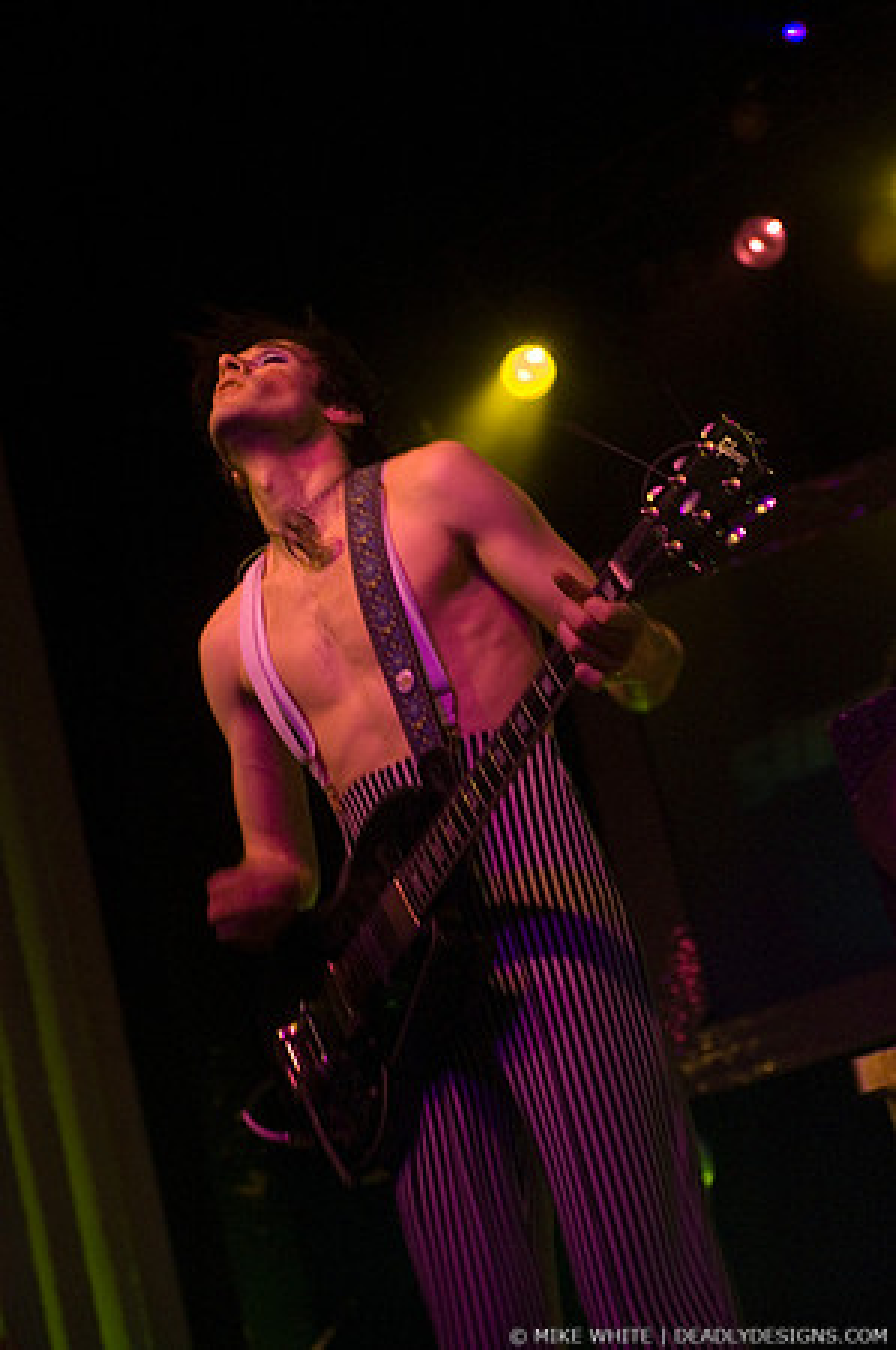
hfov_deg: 22.6
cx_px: 448
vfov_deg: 33.4
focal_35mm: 60
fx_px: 2245
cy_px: 675
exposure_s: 1/80
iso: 800
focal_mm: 40
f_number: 2.8
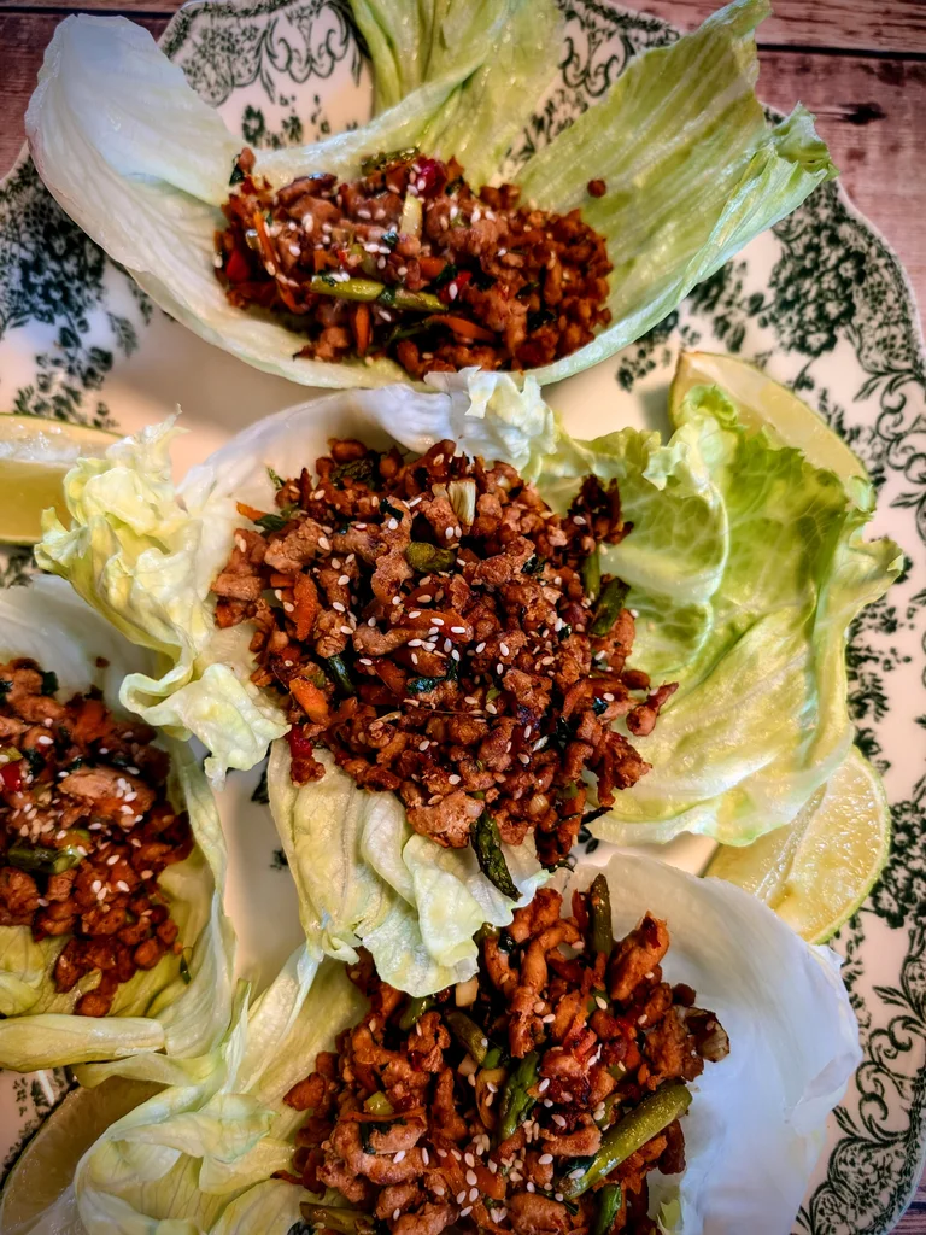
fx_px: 856
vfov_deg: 71.6
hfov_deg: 56.8
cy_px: 618
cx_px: 463
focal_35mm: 24
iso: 225
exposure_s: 1/100
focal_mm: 6.9
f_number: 1.68
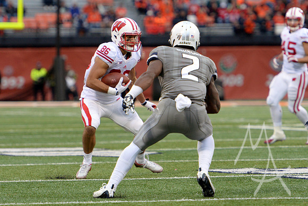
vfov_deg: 6.0
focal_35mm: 230
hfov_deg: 8.9
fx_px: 1968
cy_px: 103
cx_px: 154
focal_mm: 230
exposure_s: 1/1250
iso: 2500
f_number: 4
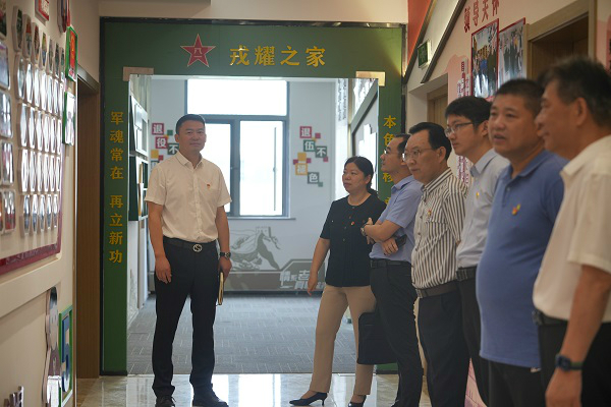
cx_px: 306
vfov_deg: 19.5
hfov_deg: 28.8
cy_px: 204
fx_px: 1188
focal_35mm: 70
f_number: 3.2
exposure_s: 1/160
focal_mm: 70
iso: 320
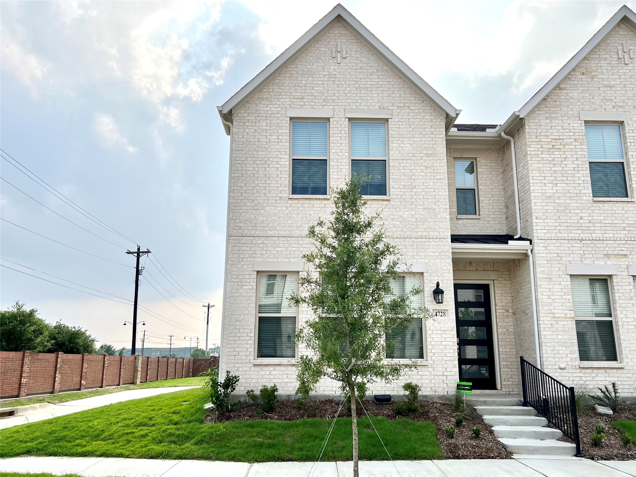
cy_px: 238
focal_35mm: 26
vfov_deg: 53.0
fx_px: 478
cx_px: 318
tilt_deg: +13.2
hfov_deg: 67.3
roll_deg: -3.0
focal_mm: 5.7
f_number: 1.5
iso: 50
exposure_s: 1/5076
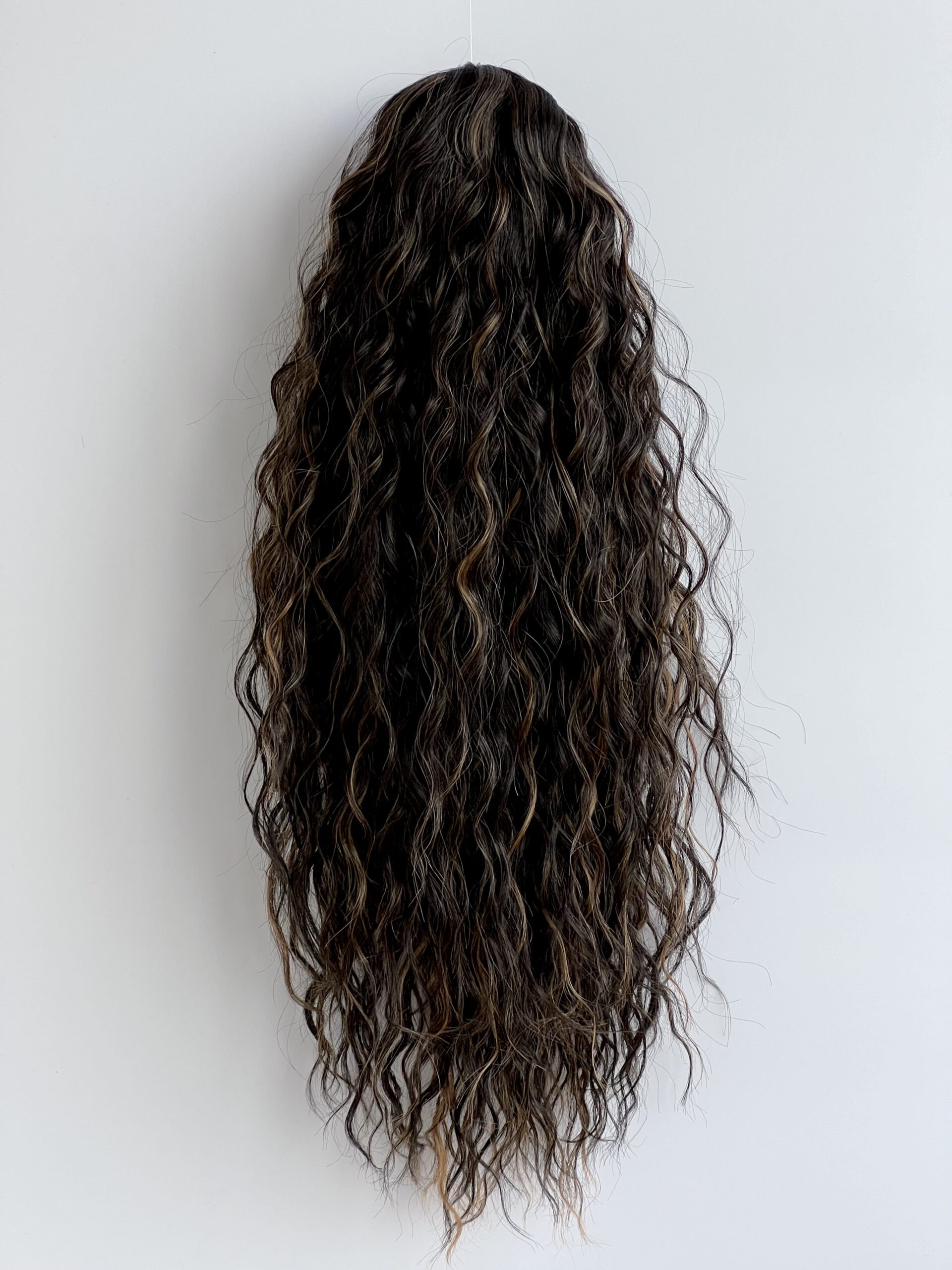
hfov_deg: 19.1
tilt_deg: -9.4
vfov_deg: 25.3
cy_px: 635
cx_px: 476
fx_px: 2824
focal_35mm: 77
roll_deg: +1.8
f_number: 2.8
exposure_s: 1/99
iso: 80
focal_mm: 9
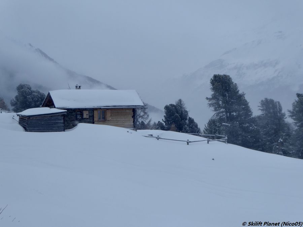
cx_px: 152
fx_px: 858
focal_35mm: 98
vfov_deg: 15.1
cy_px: 114
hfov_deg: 20.0
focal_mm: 16.1
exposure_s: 1/1300
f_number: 4.9
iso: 80
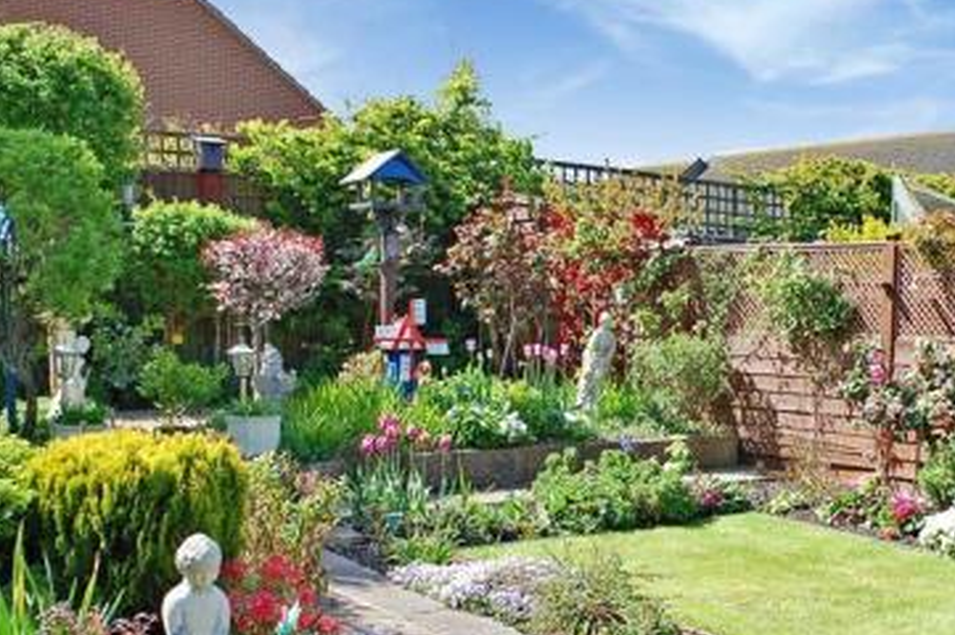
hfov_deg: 39.9
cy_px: 455
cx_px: 640
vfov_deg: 27.2
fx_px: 1299
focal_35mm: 49
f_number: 8
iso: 200
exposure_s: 1/250
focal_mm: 18
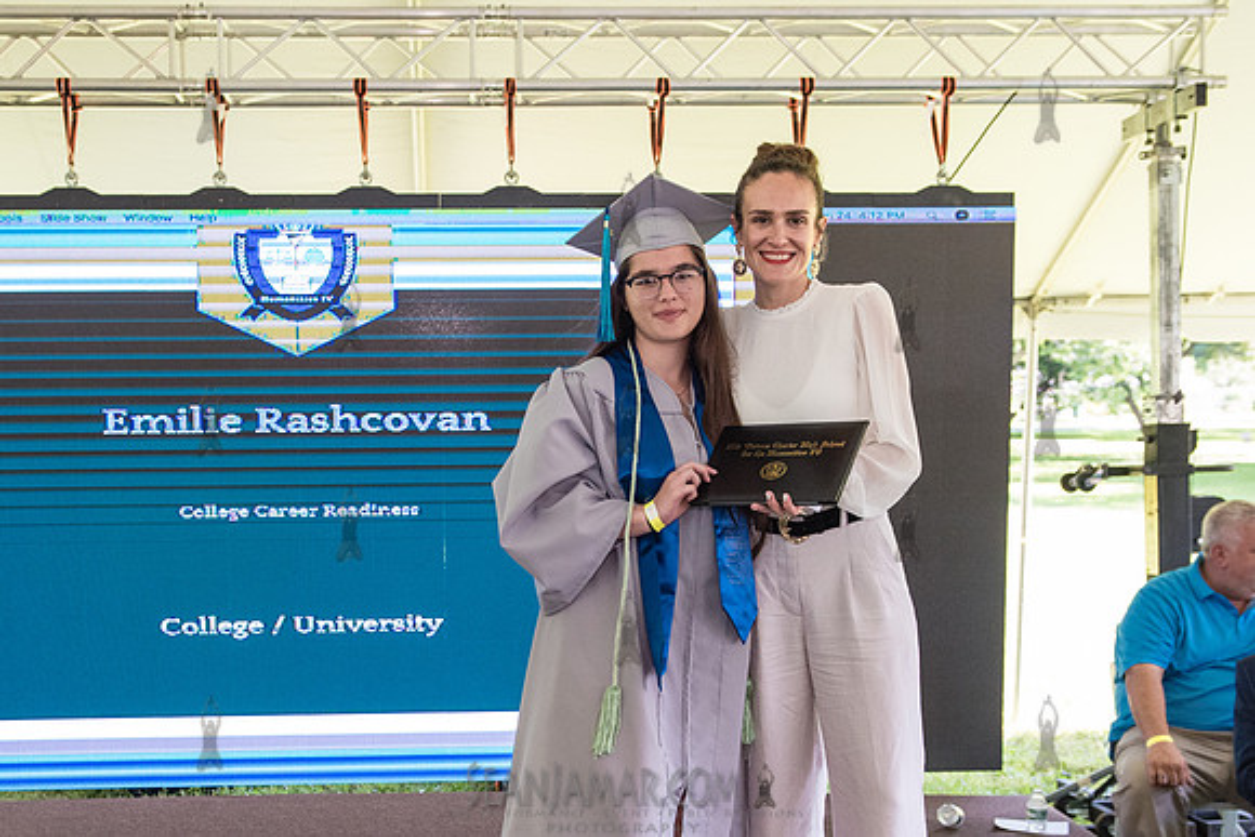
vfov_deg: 28.5
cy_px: 547
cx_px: 516
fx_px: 1642
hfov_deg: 41.7
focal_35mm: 47
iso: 2500
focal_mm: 32
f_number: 4
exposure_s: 1/800
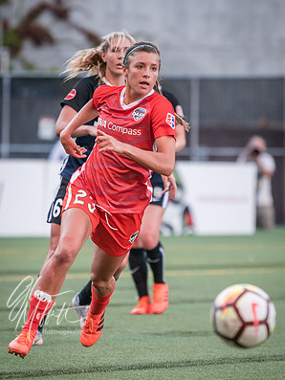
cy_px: 215
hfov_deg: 3.1
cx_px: 141
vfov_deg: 4.1
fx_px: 5255
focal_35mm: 479
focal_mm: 200
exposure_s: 1/2000
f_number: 2.8
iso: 1600
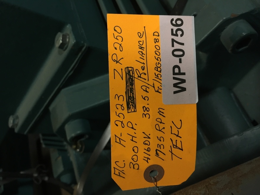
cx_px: 130
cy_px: 98
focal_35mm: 29
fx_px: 218
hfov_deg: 61.7
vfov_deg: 48.2
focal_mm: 4.15
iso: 100
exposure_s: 1/30
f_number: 2.2
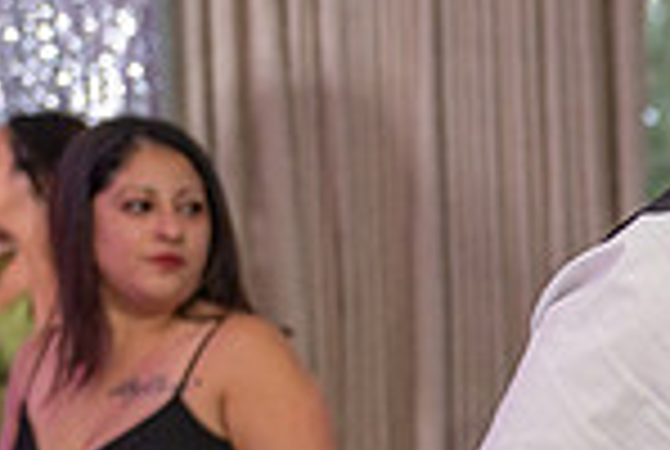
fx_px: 3767
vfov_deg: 6.8
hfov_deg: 9.6
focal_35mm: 202
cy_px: 502
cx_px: 1259
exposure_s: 1/100
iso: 800
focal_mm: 52
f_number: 3.5
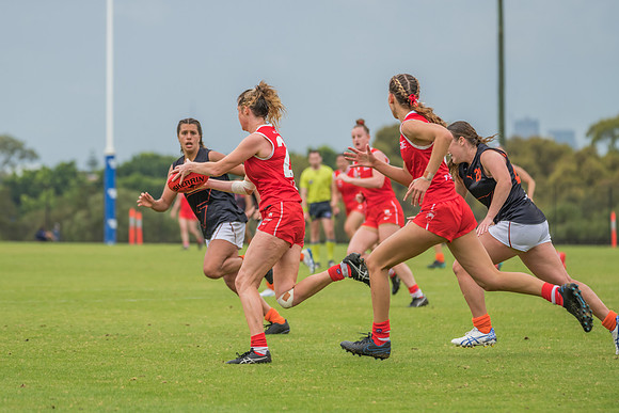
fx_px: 5320
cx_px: 253
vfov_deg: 4.4
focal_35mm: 309
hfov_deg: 6.7
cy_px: 190
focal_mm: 260
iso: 500
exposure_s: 1/1250
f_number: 7.1
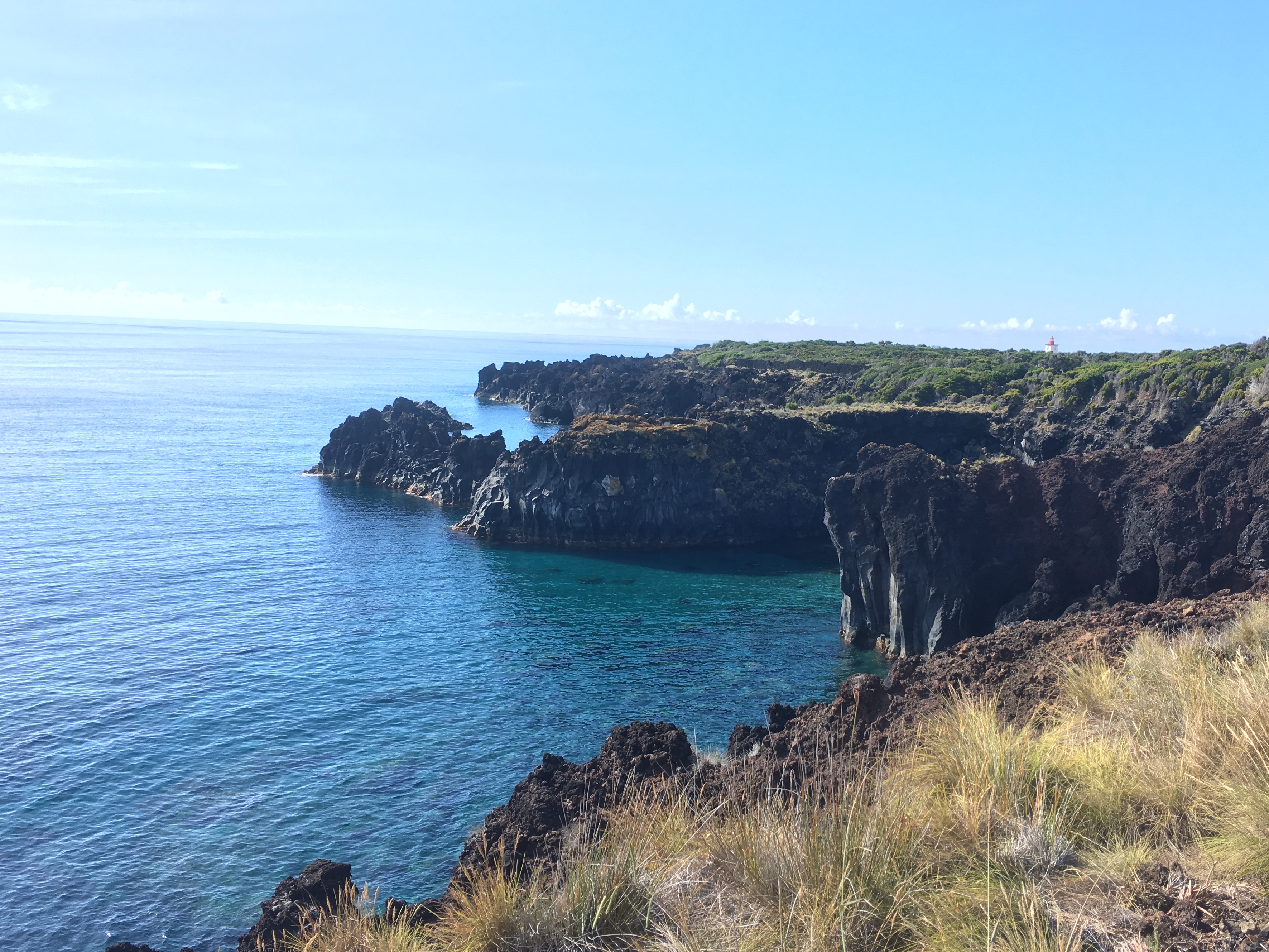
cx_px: 689
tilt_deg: -4.6
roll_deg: -3.1
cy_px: 418
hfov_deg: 55.3
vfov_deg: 42.9
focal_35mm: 33
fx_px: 1210
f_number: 2.2
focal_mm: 4.15
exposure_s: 1/601
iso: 25
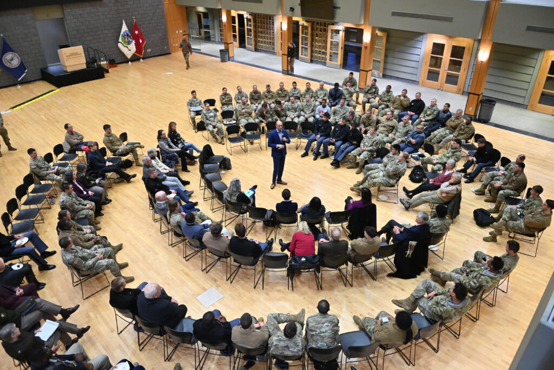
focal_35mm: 24
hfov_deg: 73.7
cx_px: 277
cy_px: 185
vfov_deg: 53.1
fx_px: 369
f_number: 2.8
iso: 5000
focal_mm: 24
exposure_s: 1/250
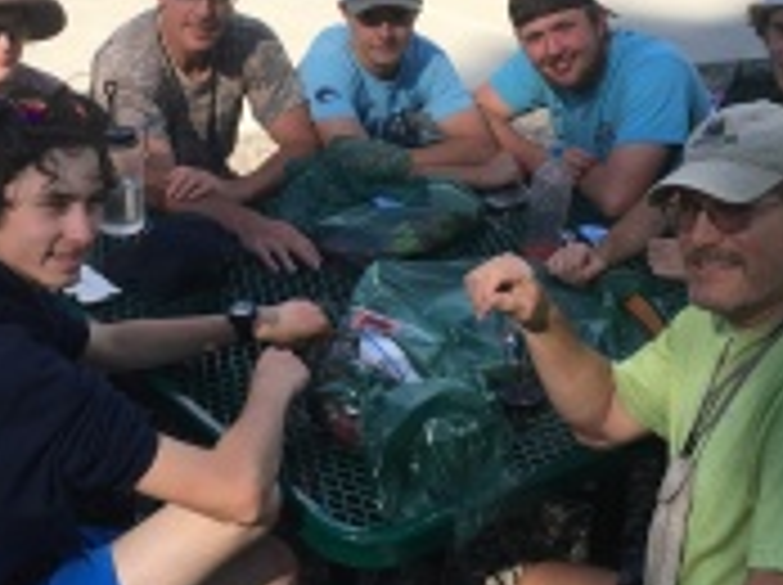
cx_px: 360
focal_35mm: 61
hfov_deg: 31.7
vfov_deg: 23.7
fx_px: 1378
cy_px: 144
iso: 25
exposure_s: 1/785
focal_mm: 4.15
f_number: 2.2
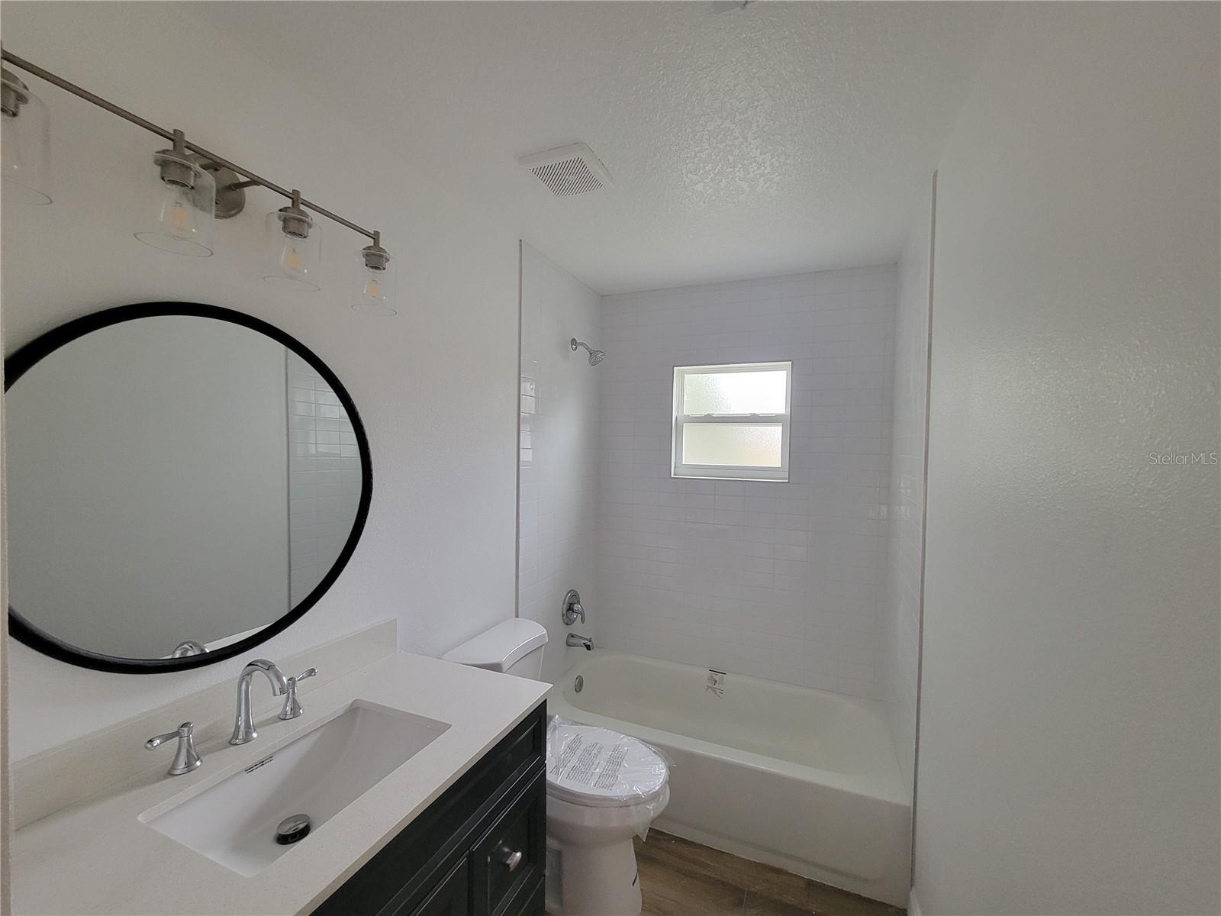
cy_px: 458
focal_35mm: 13
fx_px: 459
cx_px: 610
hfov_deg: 106.2
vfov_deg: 89.9
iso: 400
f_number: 2.2
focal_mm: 2.2
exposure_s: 1/30
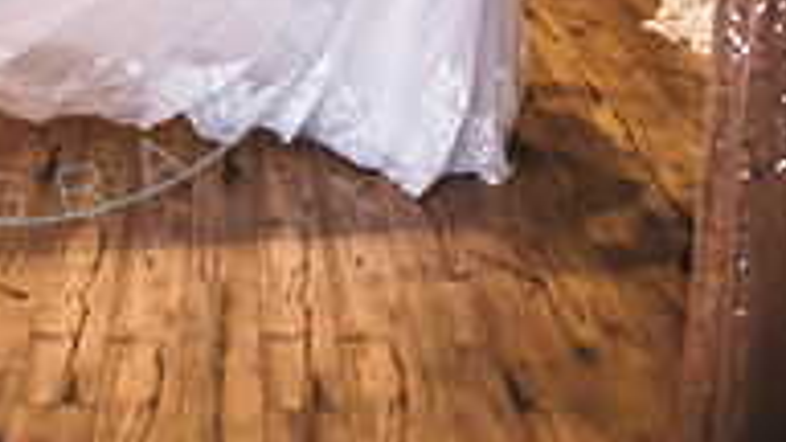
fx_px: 1230
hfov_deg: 34.6
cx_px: 184
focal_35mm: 59
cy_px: -467
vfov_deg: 15.7
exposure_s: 1/125
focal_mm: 24
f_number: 2.8
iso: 2500
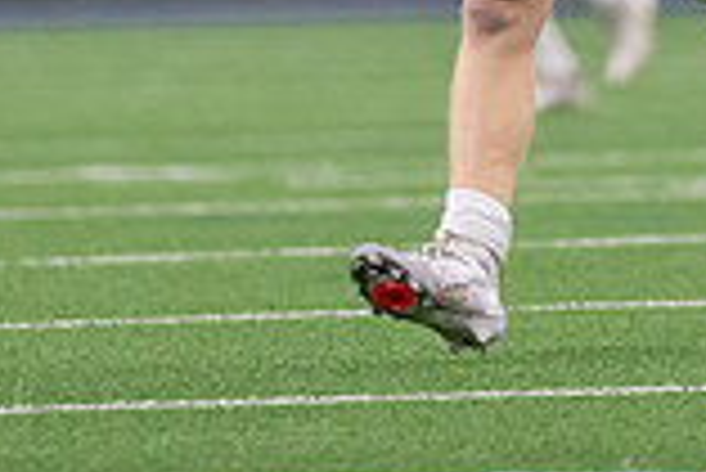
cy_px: -467
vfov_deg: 1.3
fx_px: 20983
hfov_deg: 1.9
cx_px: 725
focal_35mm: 1069
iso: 2000
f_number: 2.8
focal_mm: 200
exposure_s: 1/1000
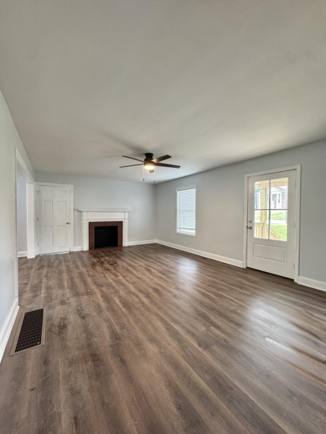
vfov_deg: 102.1
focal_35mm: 14
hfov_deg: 85.7
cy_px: 217
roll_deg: +0.3
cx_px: 163
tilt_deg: -1.2
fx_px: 176
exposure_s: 1/60
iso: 320
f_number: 2.2
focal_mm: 2.22
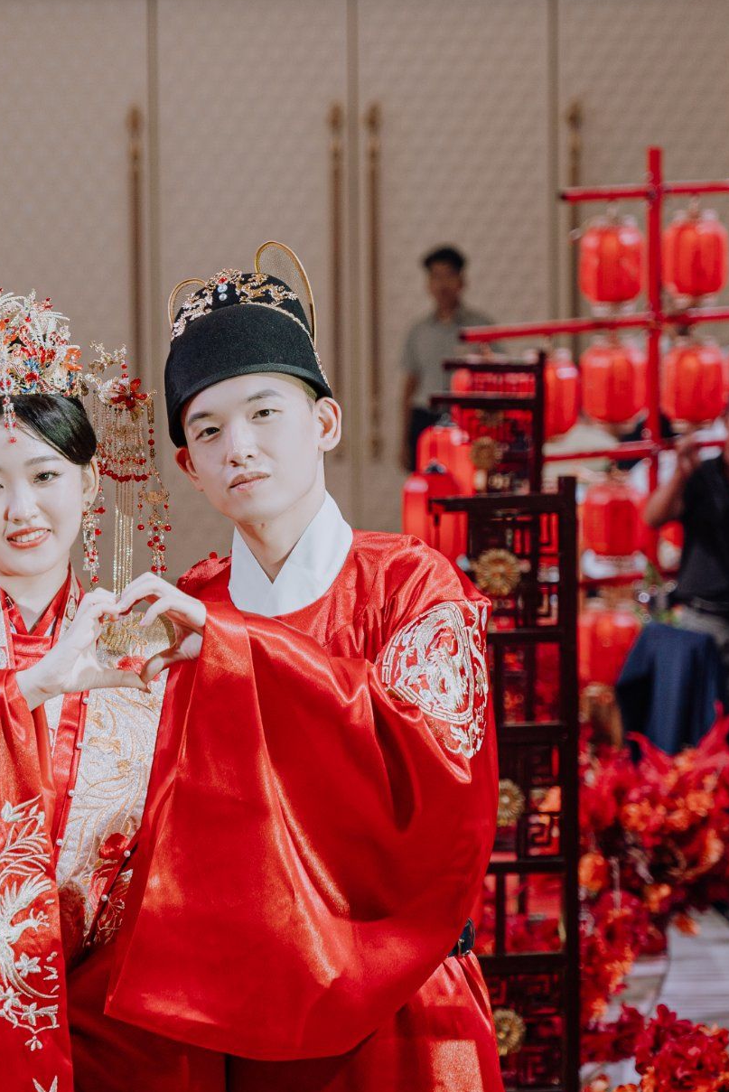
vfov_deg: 12.3
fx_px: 5069
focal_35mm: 167
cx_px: 118
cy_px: 526
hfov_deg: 8.2
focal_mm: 65.8
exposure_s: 1/161
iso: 160
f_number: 2.8
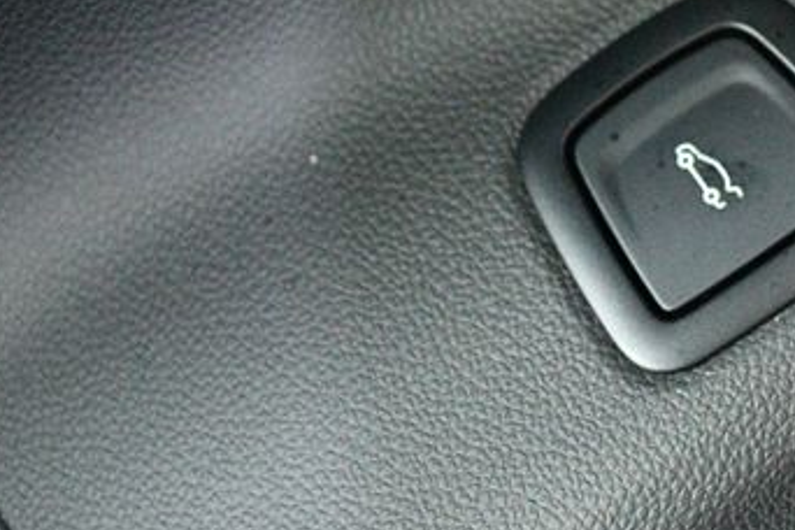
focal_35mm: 101
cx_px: 674
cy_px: 186
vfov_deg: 13.5
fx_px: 2230
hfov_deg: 19.9
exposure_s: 1/25
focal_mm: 36
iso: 12800
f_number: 5
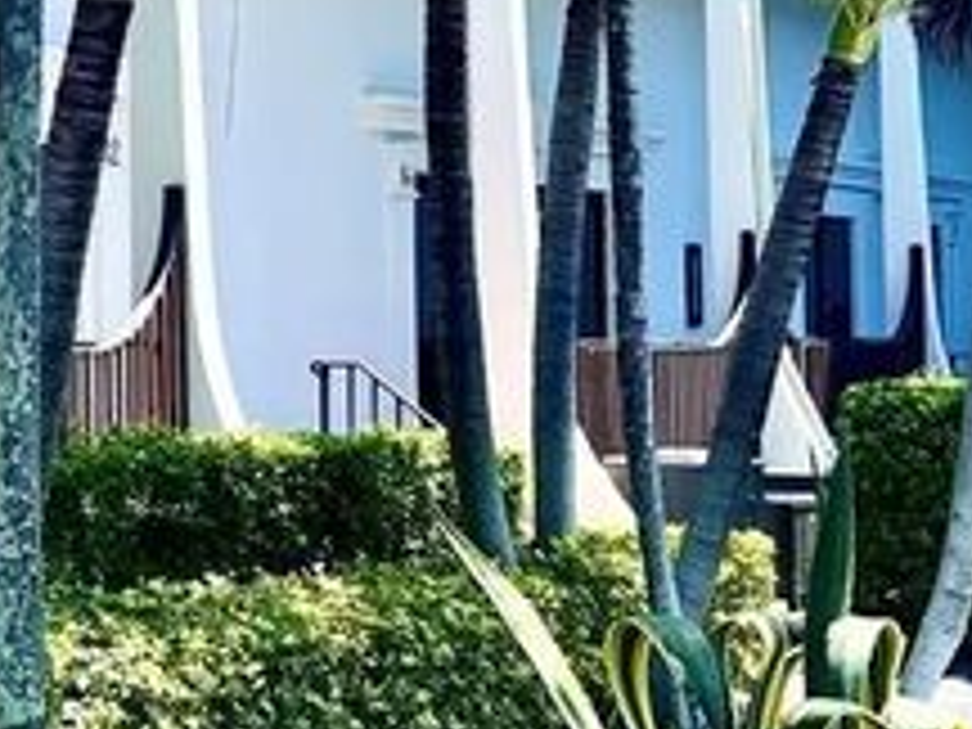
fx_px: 2162
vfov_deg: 19.0
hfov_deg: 21.8
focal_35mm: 77
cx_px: -414
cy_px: 176
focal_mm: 5.96
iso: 50
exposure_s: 1/918
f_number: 1.6
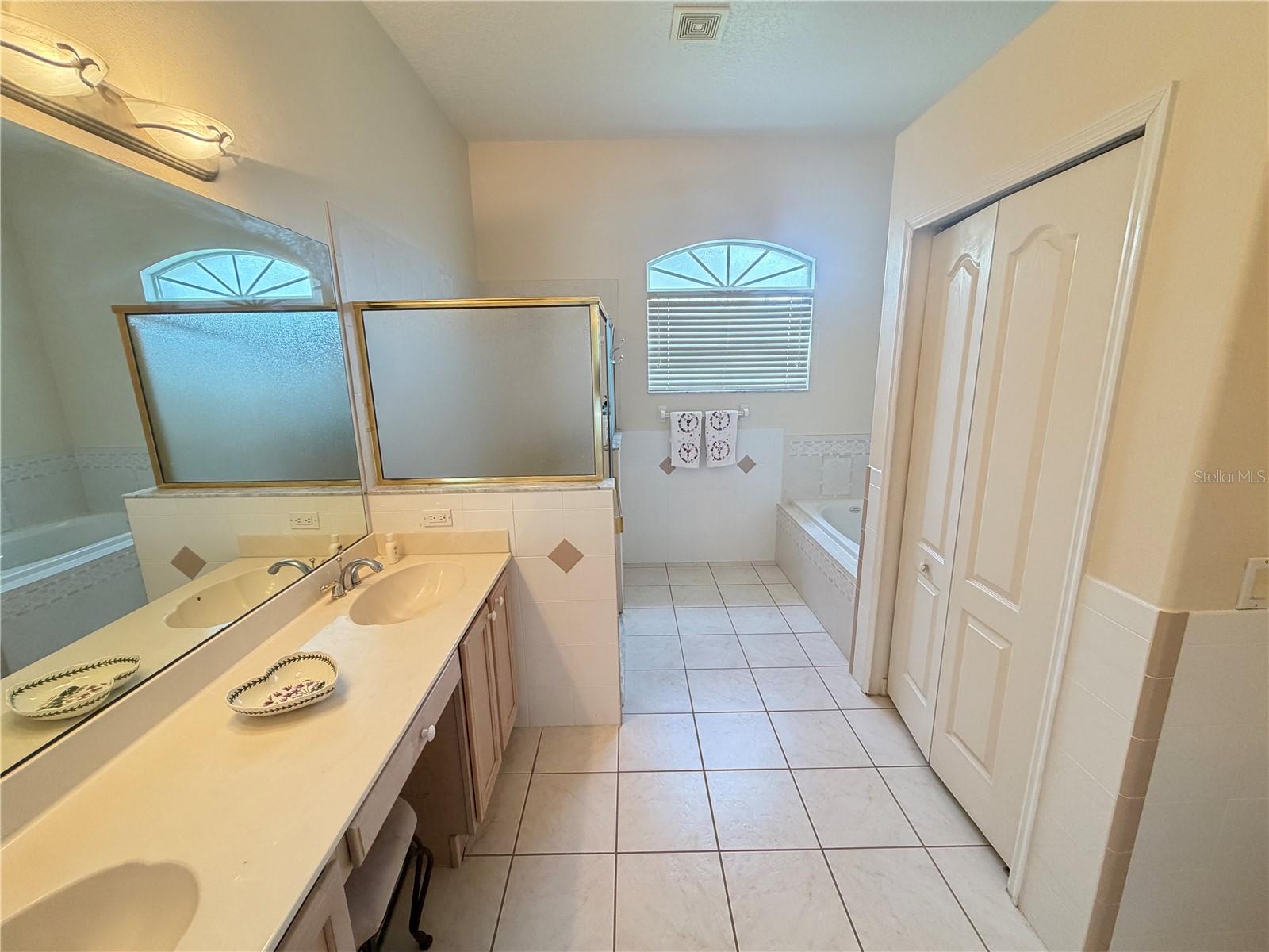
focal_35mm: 14
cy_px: 476
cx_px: 634
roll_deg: +1.1
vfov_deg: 85.7
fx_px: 513
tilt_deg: -12.5
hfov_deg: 102.1
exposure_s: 1/60
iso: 320
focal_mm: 2.22
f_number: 2.2
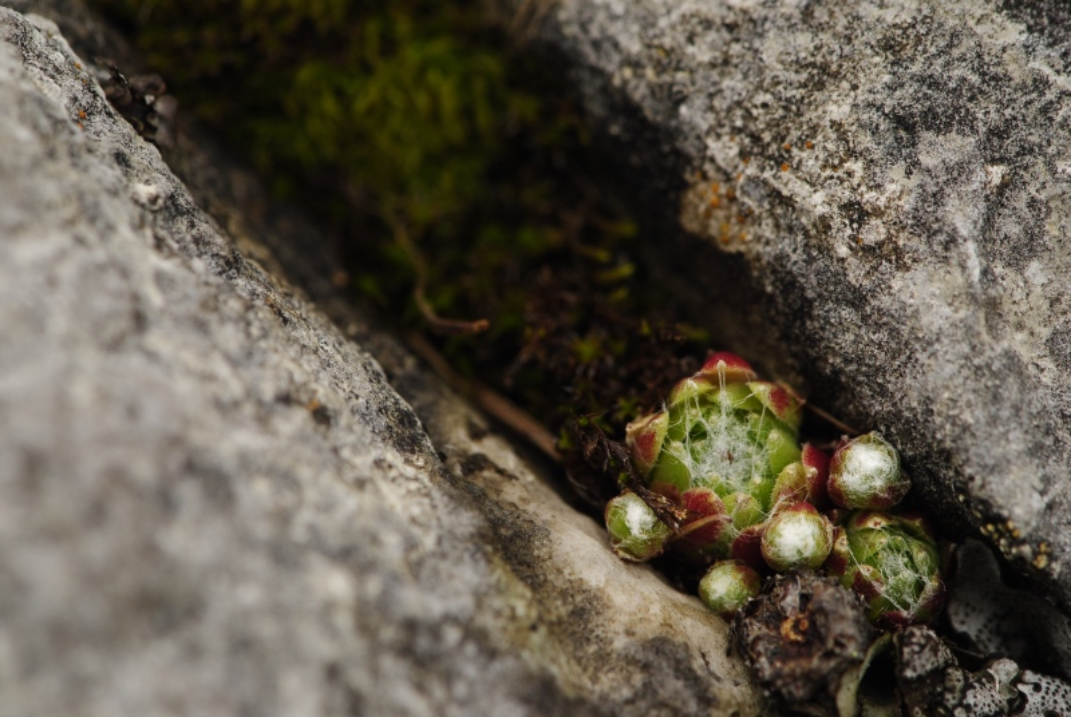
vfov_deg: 10.8
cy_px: 358
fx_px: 3799
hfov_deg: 16.0
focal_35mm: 128
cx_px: 536
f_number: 8
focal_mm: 85
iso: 200
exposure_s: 1/250
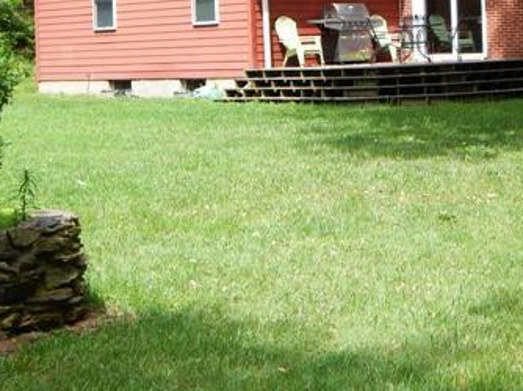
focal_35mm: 92
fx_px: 1389
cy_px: 39
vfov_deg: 15.8
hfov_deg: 21.0
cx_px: 429
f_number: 3.7
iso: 125
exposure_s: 1/400
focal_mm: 8.6
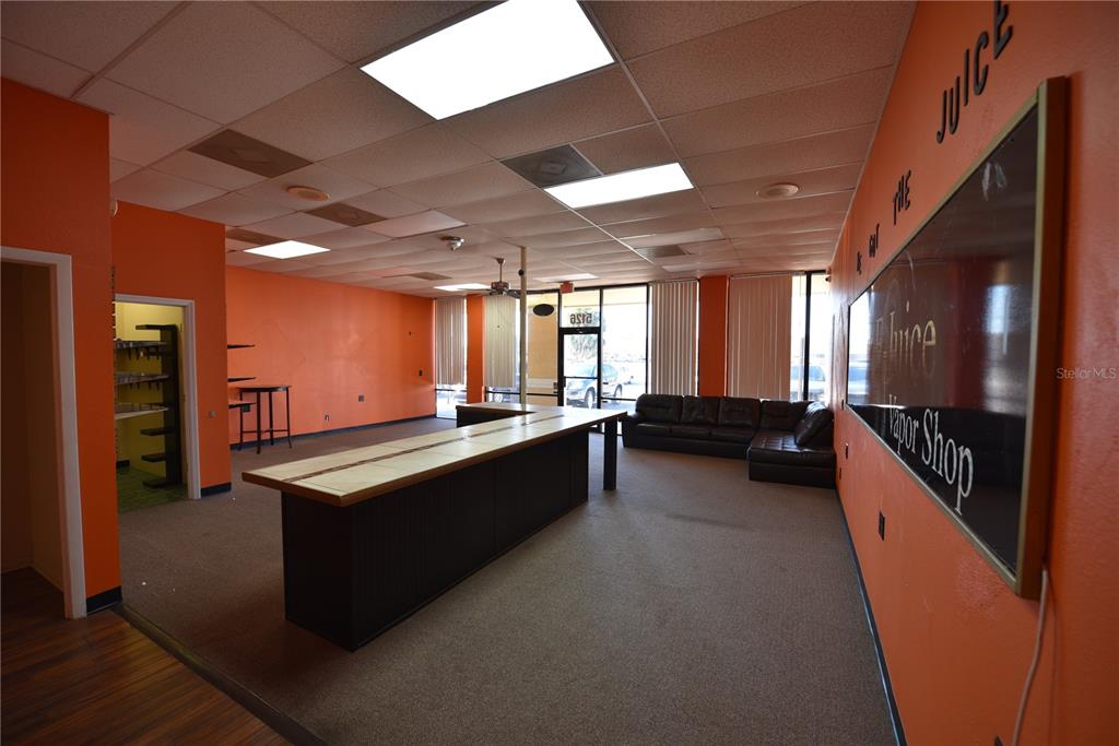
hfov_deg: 104.2
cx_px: 560
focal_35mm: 14
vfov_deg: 81.2
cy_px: 373
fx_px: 435
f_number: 4.5
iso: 400
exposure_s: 1/80
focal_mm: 14
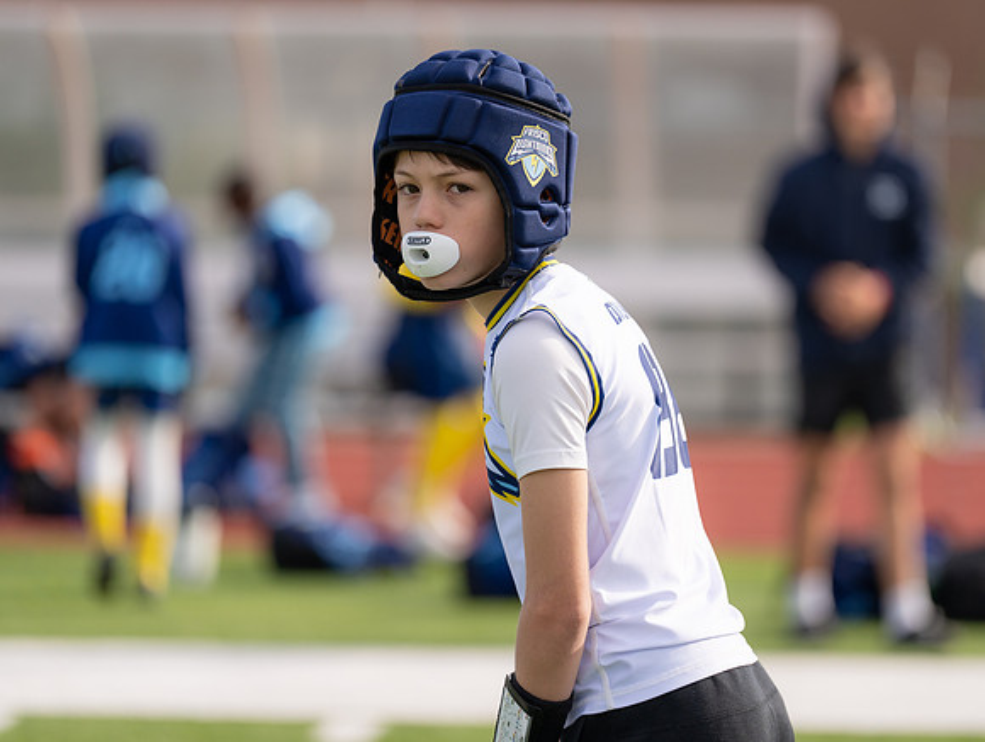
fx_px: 5826
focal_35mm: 204
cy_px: 358
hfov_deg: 9.7
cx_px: 575
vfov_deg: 7.3
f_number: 2.8
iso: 100
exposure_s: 1/2000
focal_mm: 171
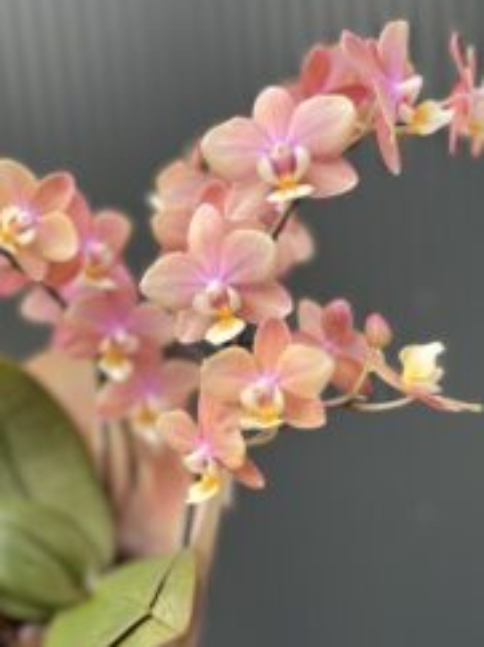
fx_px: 803
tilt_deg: -12.8
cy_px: 457
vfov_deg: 43.0
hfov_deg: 33.4
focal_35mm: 43
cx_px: 187
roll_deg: +5.5
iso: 40
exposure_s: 1/179
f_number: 1.6
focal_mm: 5.1
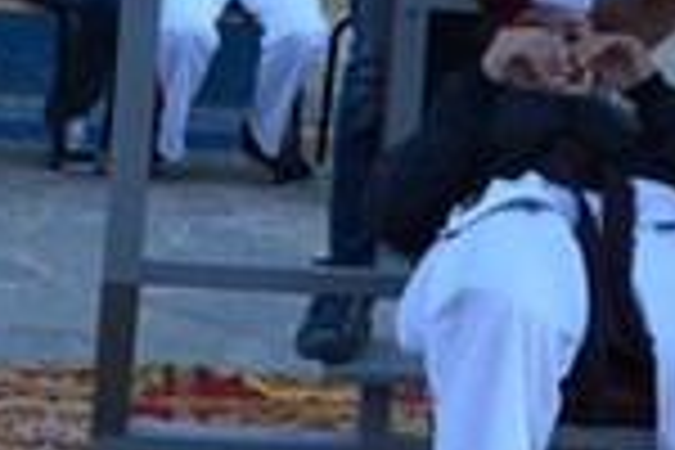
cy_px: -83
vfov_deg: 8.8
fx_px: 2887
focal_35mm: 154
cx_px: 477
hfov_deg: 13.3
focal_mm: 24
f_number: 5.6
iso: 200
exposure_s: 1/125
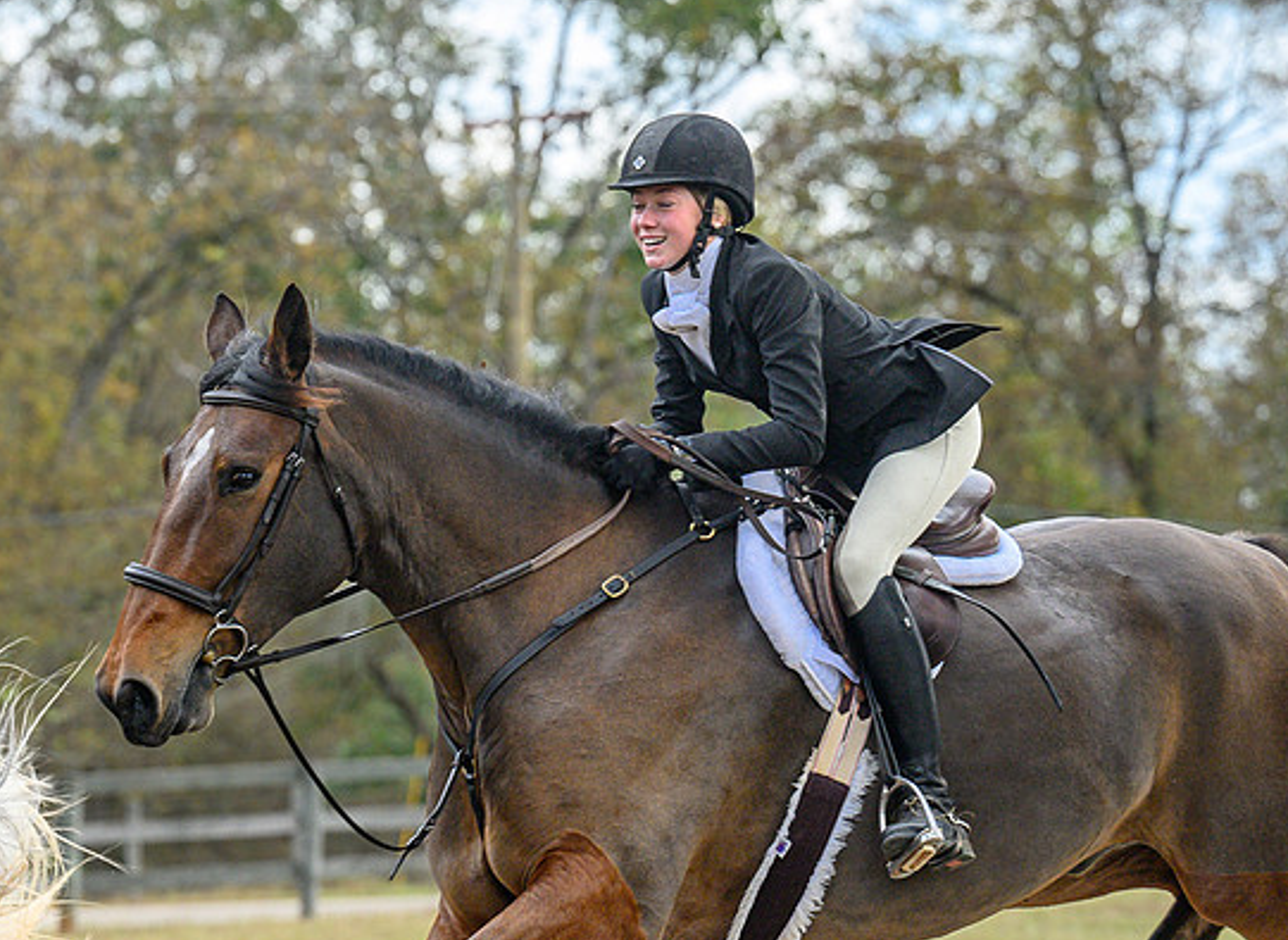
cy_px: 619
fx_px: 8182
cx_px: 129
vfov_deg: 6.6
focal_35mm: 222
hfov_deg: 9.0
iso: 640
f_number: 3.5
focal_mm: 103
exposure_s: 1/1000
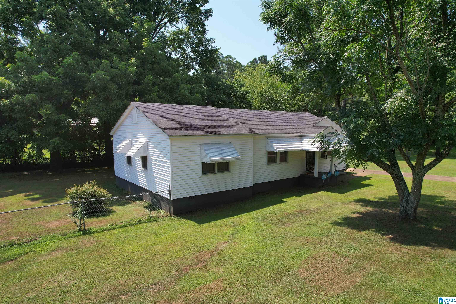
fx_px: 279
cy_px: 152
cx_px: 228
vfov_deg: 57.2
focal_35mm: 22
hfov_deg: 78.6
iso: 100
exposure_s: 1/1500
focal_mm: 8.38
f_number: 2.8
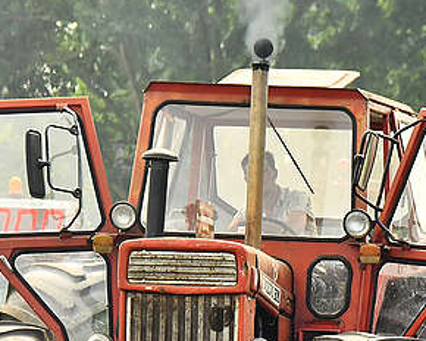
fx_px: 12734
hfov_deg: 1.9
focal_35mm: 1010
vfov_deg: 1.5
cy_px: 362
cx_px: 303
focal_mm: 260
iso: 500
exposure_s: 1/800
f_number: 9
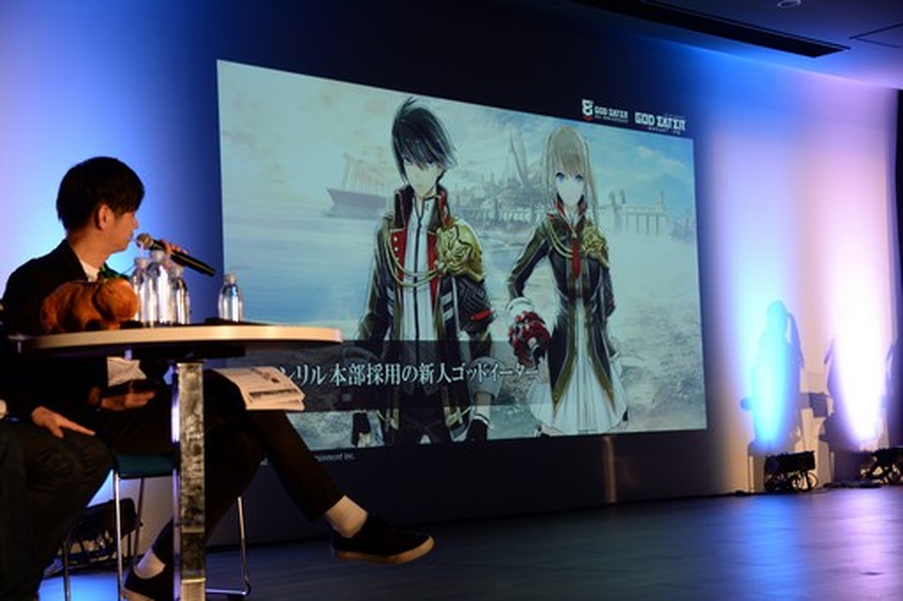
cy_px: 300
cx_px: 452
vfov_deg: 23.4
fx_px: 1454
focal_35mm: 58
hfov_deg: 34.5
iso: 640
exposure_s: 1/60
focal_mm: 58
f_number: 4.8
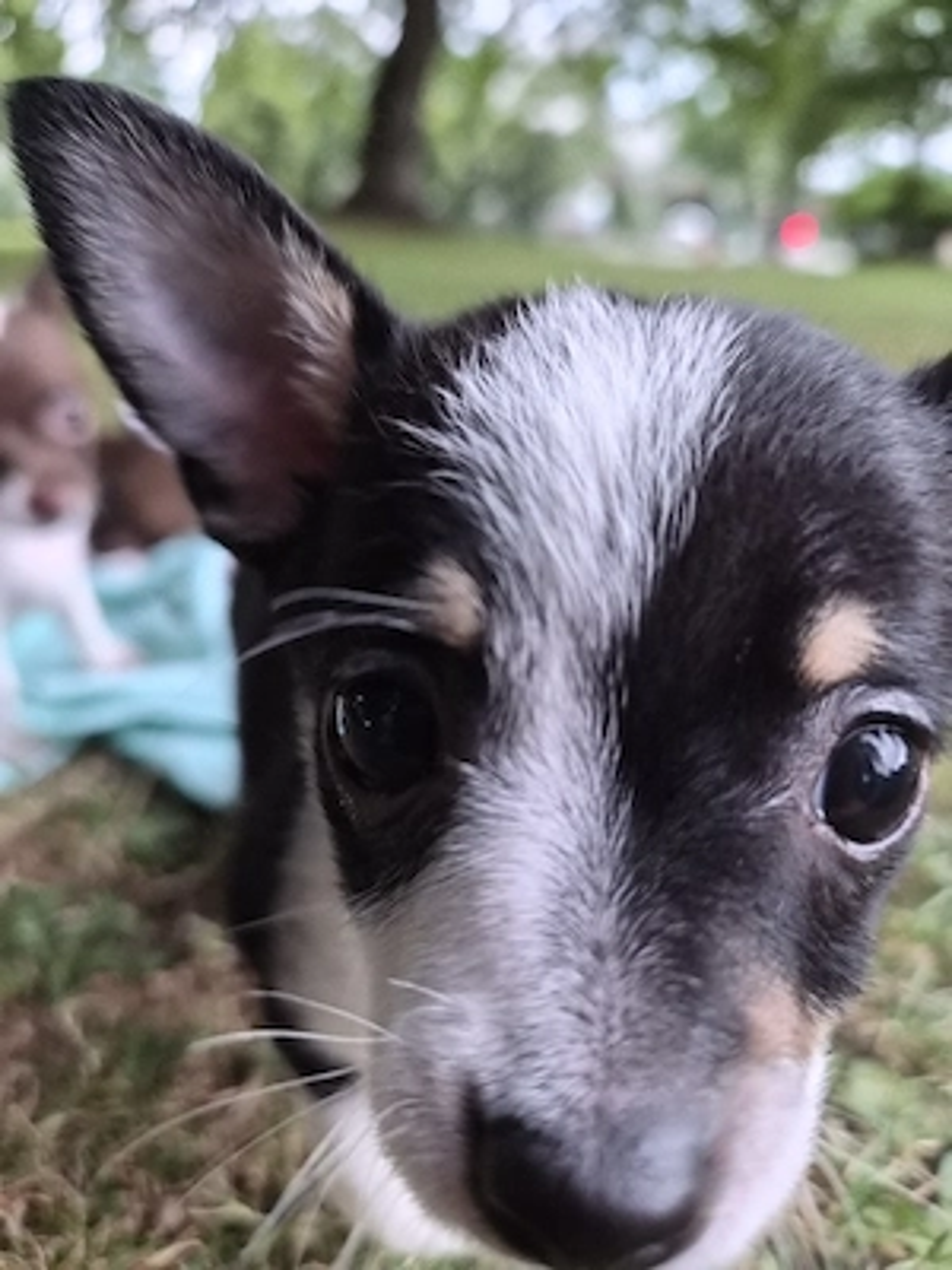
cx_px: 476
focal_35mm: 23
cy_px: 635
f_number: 1.8
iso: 200
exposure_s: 1/182
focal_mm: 5.4
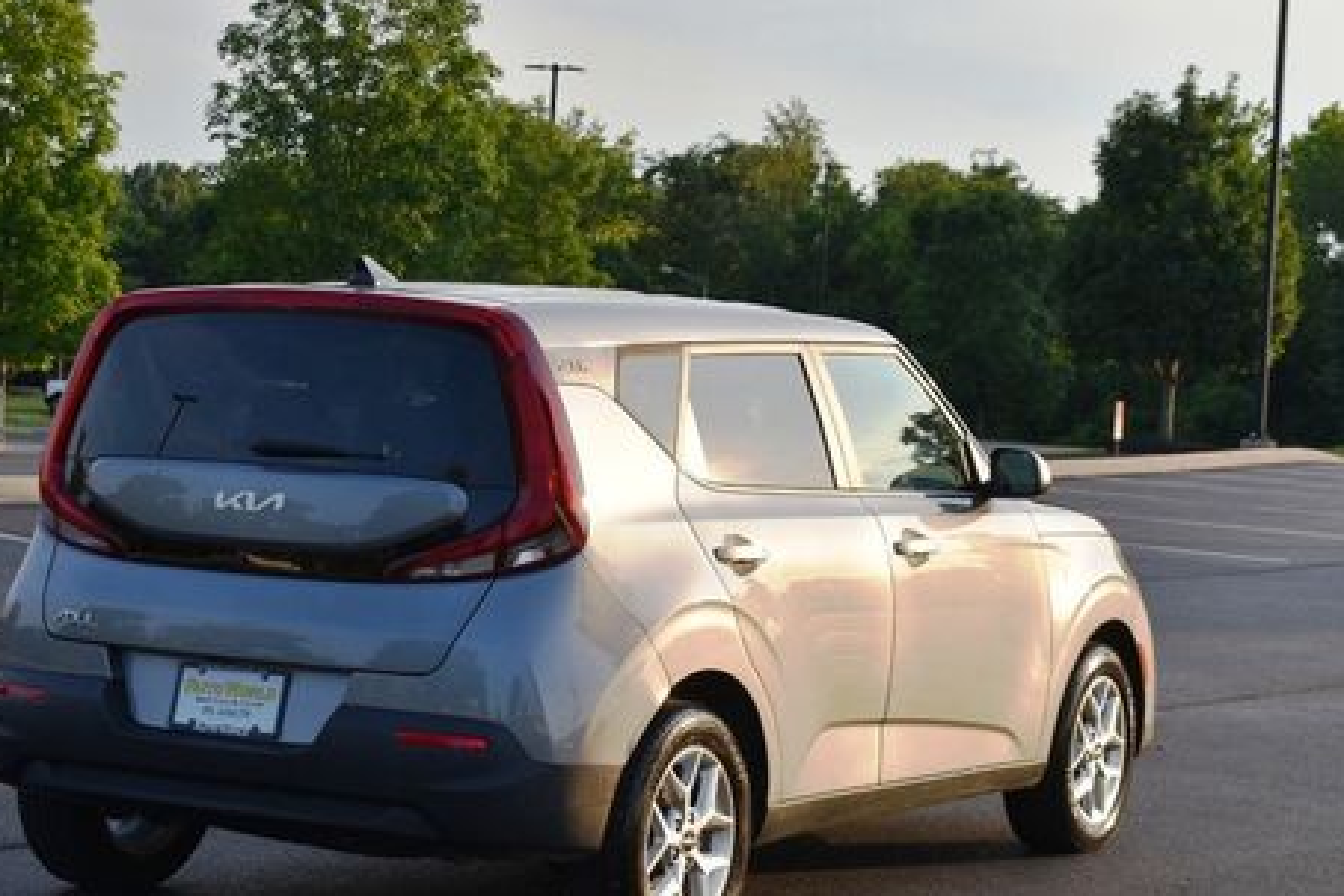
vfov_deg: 15.4
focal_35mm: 89
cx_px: 644
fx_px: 3322
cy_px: 444
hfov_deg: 22.9
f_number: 8
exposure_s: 1/250
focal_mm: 42
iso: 180
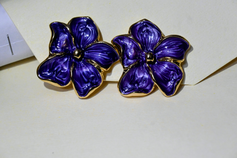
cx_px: 118
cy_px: 79
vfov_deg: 18.2
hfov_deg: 27.0
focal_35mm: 75
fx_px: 494
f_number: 6.3
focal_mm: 50
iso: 2500
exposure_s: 1/125
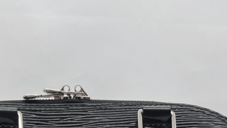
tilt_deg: -11.3
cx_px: 80
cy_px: 266
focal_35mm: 74
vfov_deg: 13.6
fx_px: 445
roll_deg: -0.1
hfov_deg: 28.5
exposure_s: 1/180
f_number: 1.5
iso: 40
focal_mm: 5.7
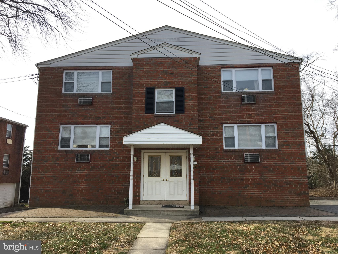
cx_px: 169
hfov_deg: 61.7
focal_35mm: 29
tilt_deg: +9.9
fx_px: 283
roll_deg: -0.7
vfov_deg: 48.2
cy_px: 127
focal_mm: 4.15
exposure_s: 1/605
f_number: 2.2
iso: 25
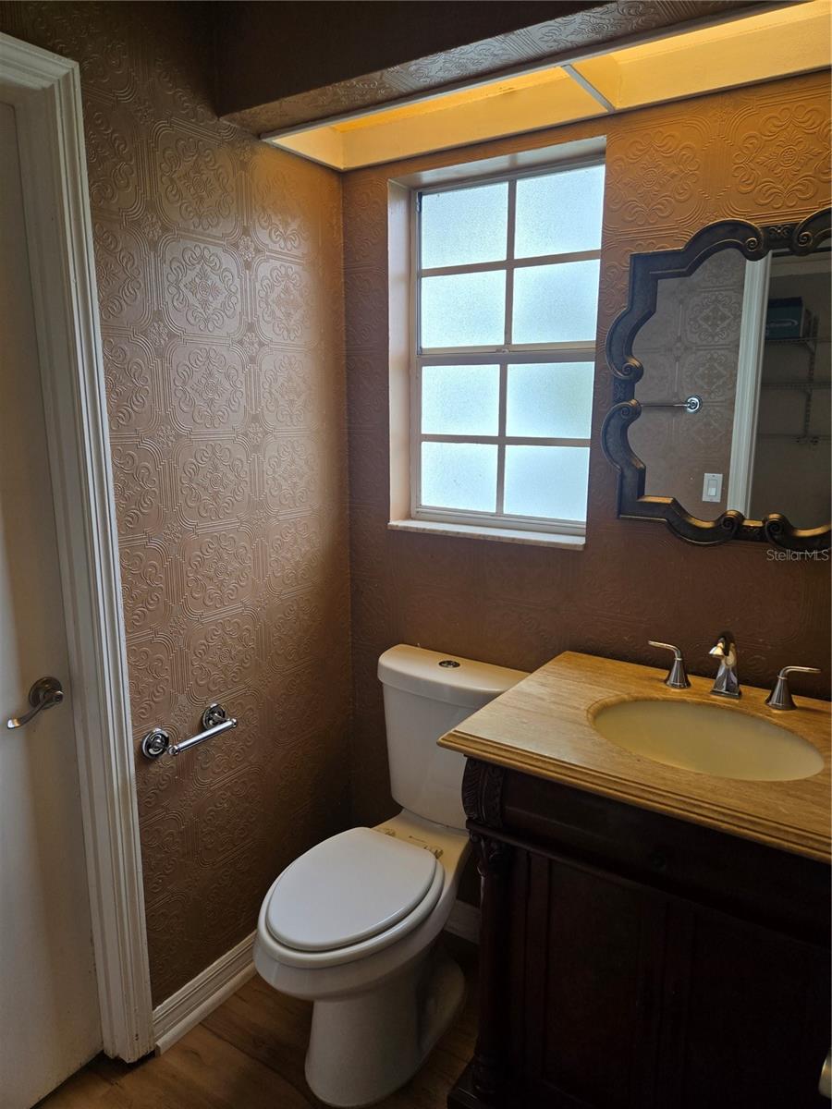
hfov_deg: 58.9
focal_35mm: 23
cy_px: 554
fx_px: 737
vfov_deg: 73.9
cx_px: 416
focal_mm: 5.4
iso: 64
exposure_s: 1/180
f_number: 1.8
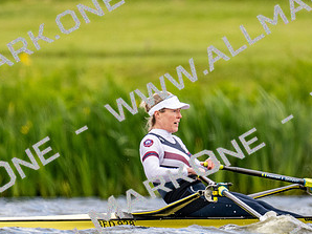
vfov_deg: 0.9
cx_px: 233
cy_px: 125
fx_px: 15175
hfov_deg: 1.2
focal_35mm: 1685
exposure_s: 1/2500
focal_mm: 600
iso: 720
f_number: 4
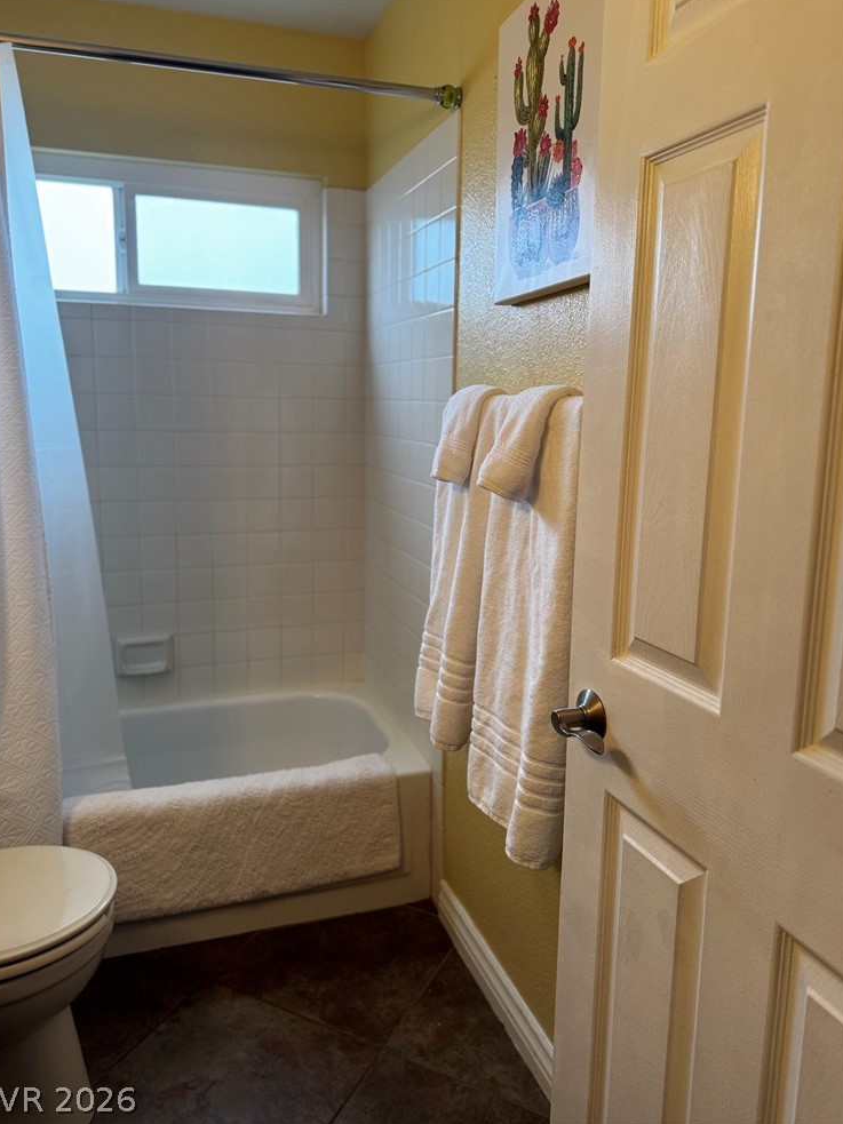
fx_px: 812
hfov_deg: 54.9
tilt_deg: -9.1
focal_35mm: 25
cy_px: 541
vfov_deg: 69.4
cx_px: 411
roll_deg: -0.3
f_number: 1.78
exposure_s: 1/120
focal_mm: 6.76
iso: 100
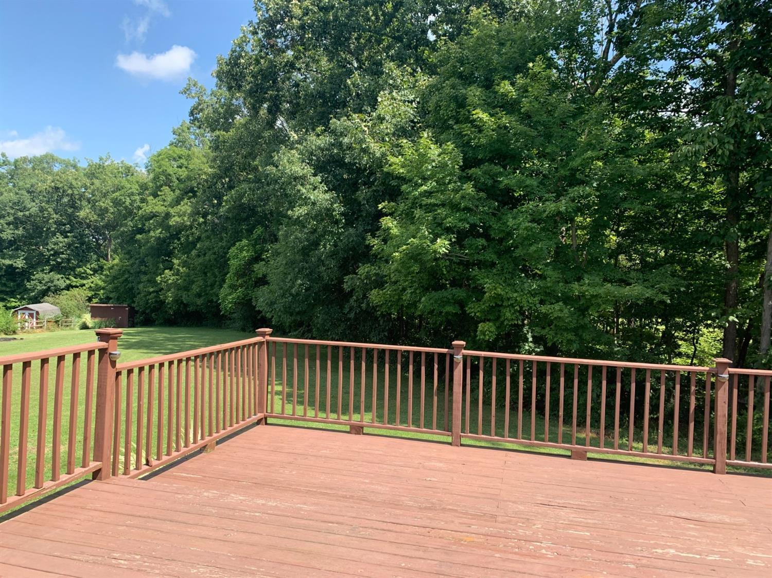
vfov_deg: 53.0
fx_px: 580
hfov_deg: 67.3
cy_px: 289
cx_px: 386
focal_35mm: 26
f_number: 1.8
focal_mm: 4.25
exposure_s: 1/683
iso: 25
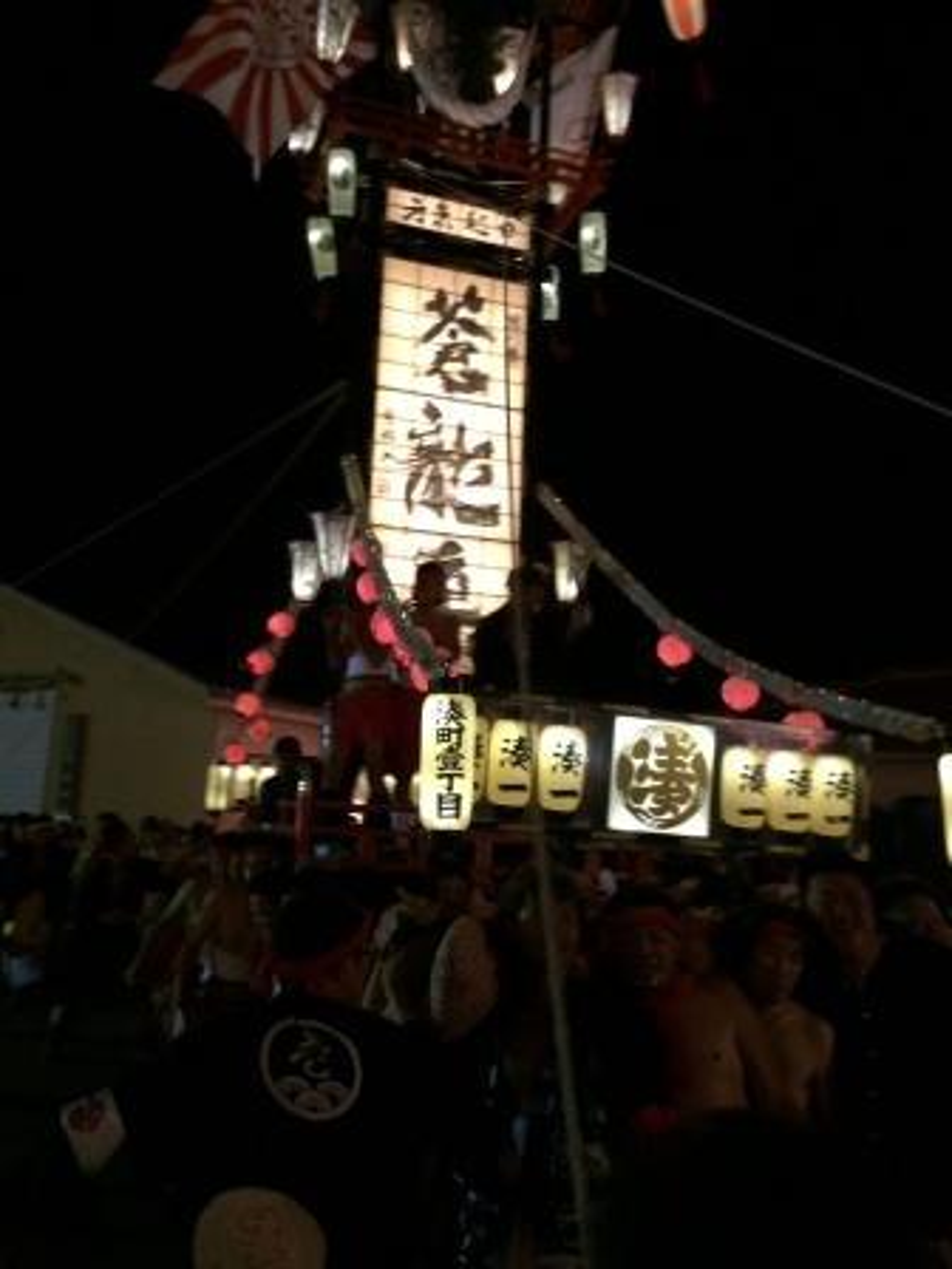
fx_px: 1100
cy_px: 634
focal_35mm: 30
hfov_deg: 46.8
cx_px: 476
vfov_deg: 60.0
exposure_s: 1/15
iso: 320
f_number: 2.2
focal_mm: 4.12
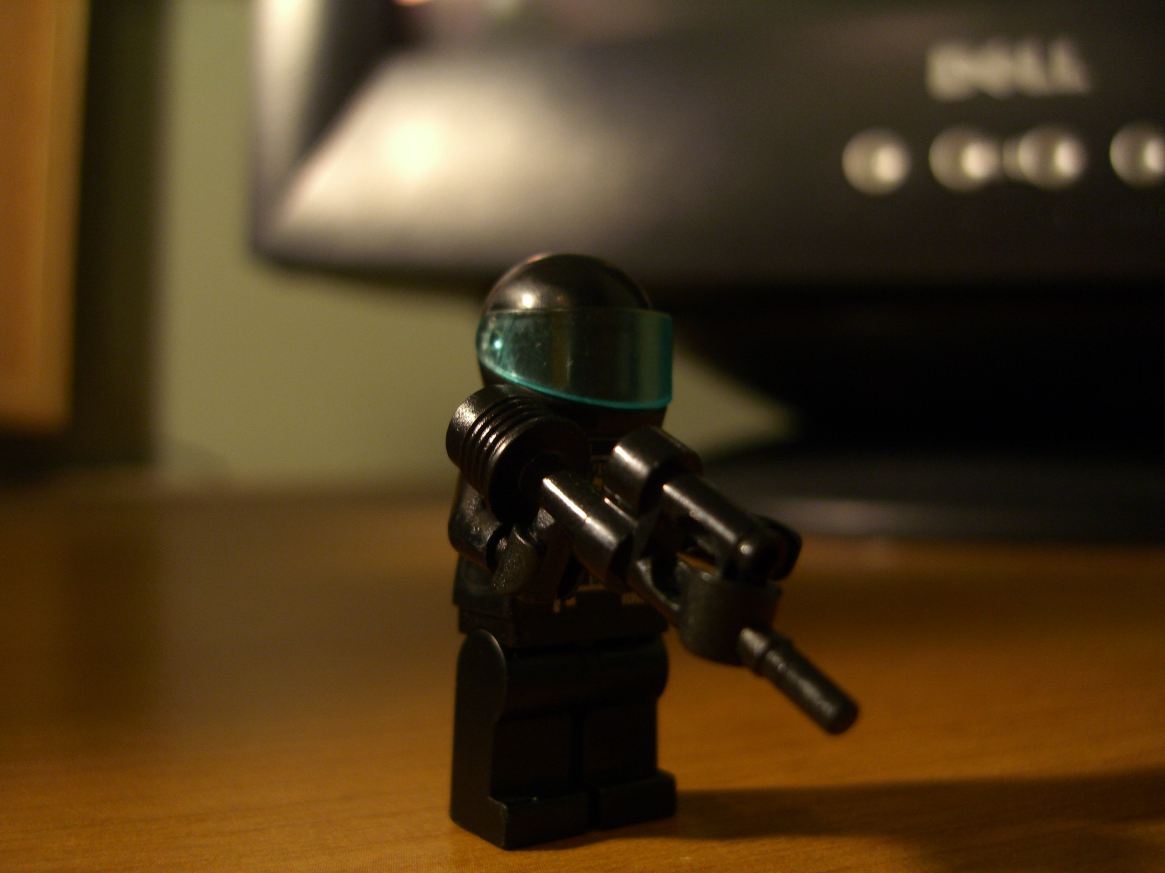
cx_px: 582
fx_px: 1279
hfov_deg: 49.0
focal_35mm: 38
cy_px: 436
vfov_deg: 37.7
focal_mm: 7.9
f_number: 2.8
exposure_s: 1/8
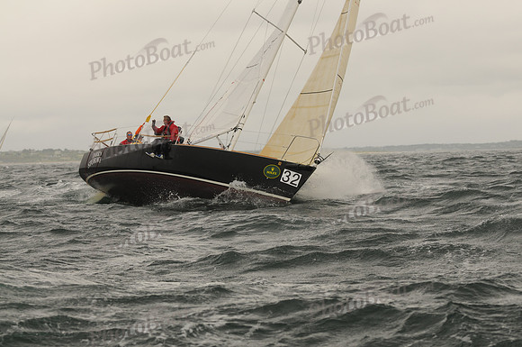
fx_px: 1520
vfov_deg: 13.0
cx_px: 261
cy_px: 174
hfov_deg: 19.5
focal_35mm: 105
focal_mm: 70
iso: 200
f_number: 4
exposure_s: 1/1000
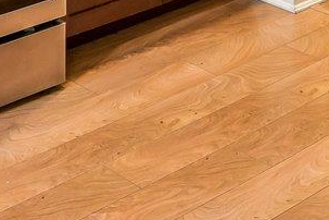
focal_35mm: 108
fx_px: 987
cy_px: -402
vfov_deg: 10.0
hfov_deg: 18.5
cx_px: 5
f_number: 9
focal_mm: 16
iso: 250
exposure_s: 1/1.67
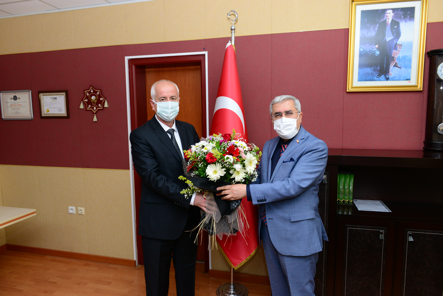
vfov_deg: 53.1
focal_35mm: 24
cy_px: 148
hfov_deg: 73.7
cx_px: 222
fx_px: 295
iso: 1250
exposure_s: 1/125
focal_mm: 24
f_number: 5.6
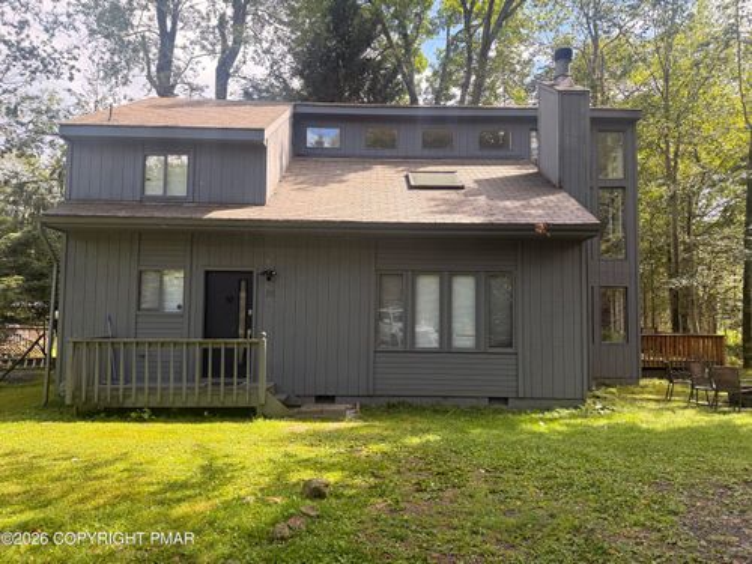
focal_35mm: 24
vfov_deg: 56.8
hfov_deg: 71.6
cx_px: 376
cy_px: 282
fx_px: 521
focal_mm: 6.76
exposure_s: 1/849
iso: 100
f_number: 1.78
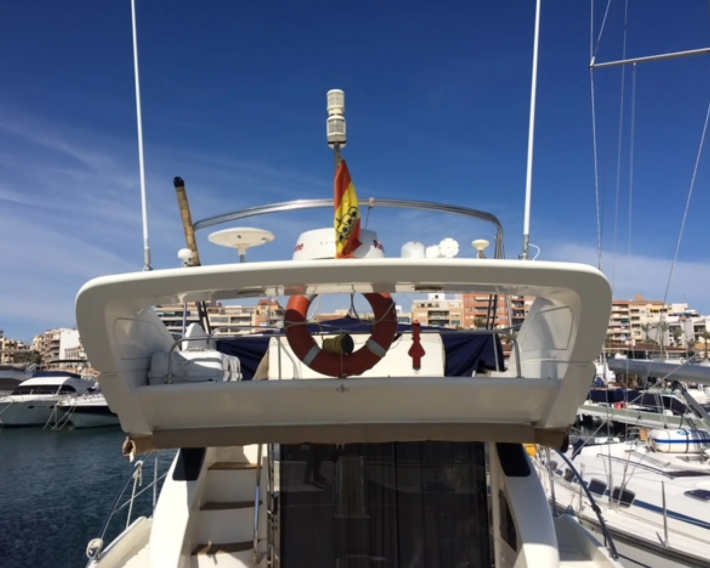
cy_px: 288
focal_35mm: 31
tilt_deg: +8.3
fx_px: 652
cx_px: 325
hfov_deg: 57.1
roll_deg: +1.0
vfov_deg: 47.1
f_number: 2.2
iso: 25
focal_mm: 4.15
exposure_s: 1/4274
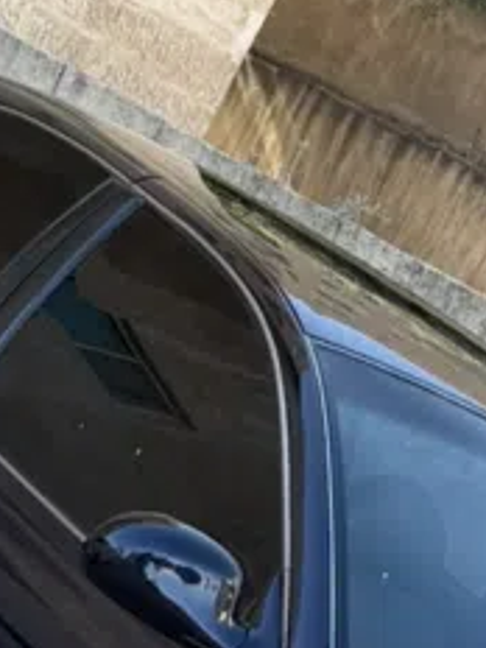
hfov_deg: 10.5
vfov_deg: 13.6
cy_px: 795
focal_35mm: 141
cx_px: 388
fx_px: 2639
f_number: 1.78
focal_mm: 6.76
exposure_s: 1/510
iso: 80
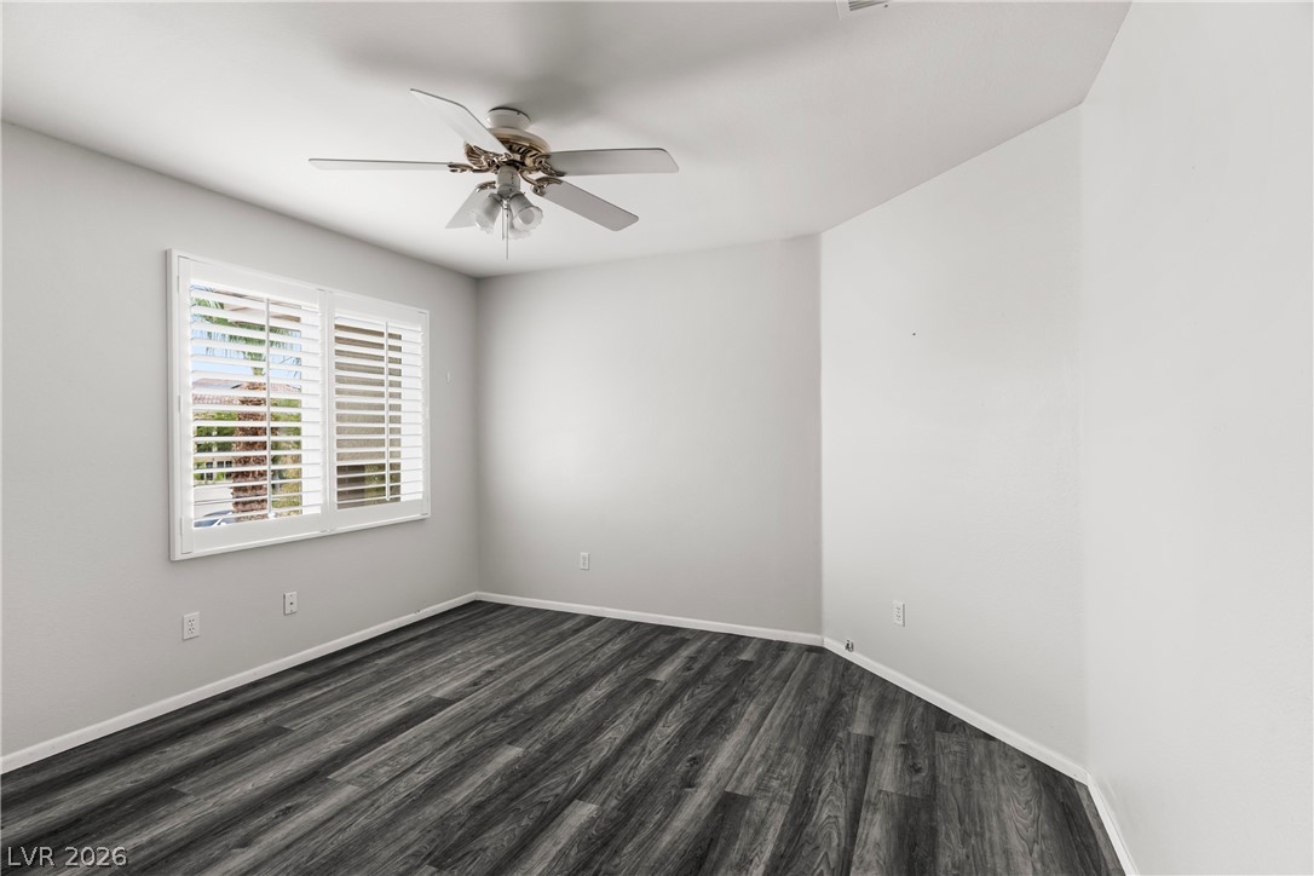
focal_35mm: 17
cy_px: 438
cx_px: 657
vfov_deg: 70.4
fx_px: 620
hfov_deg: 93.3
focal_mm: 17
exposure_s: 1/6
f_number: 8
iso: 400
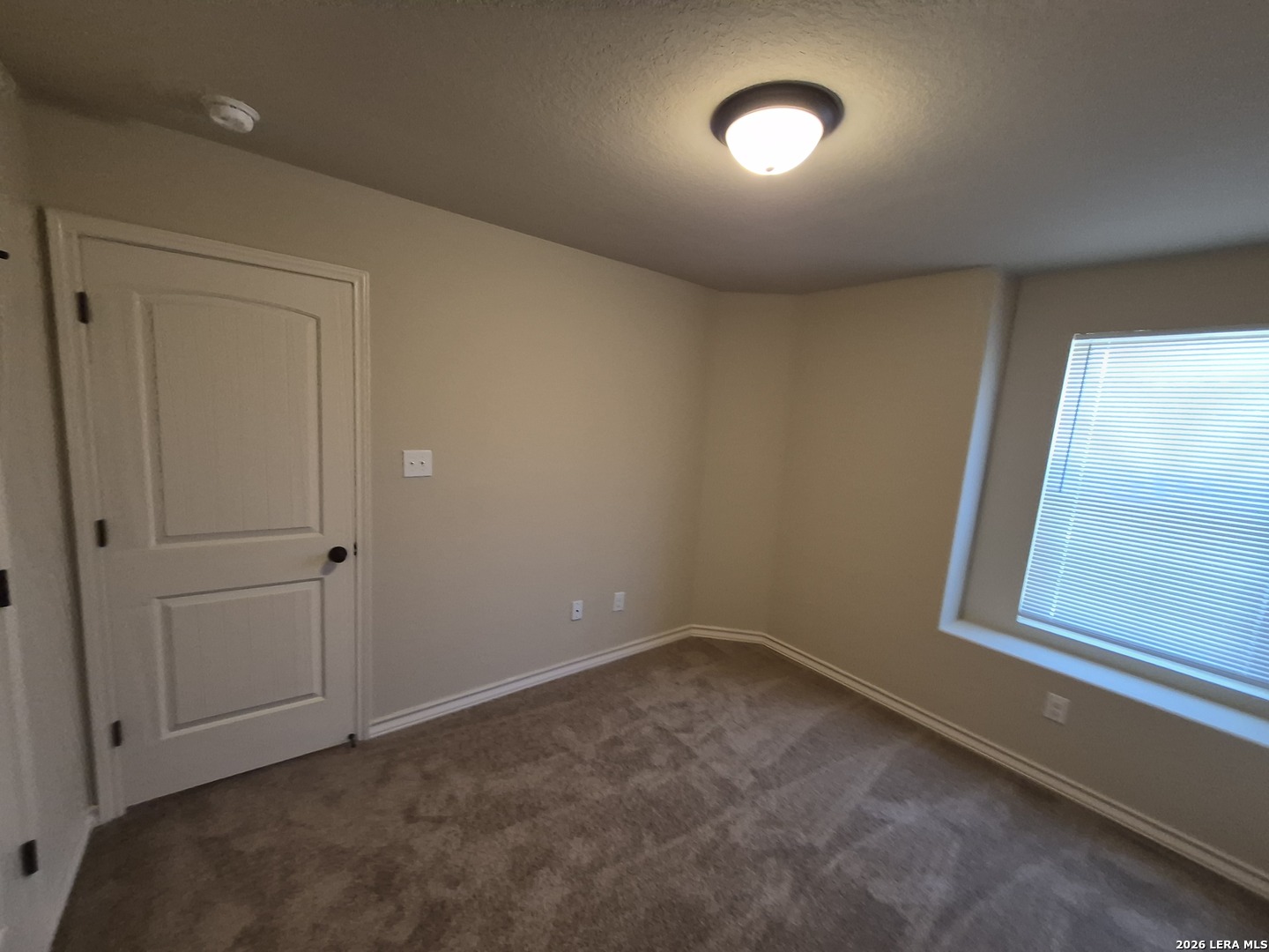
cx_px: 634
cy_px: 476
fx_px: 477
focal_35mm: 13
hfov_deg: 106.2
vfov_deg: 89.9
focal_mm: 1.74
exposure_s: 1/60
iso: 200
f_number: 2.2
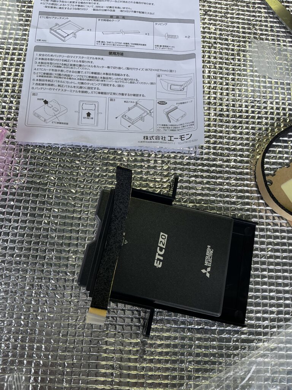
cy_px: 195
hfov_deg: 49.7
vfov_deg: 63.4
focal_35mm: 28
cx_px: 146
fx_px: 315
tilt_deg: -73.7
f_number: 1.8
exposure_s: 1/60
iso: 80
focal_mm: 3
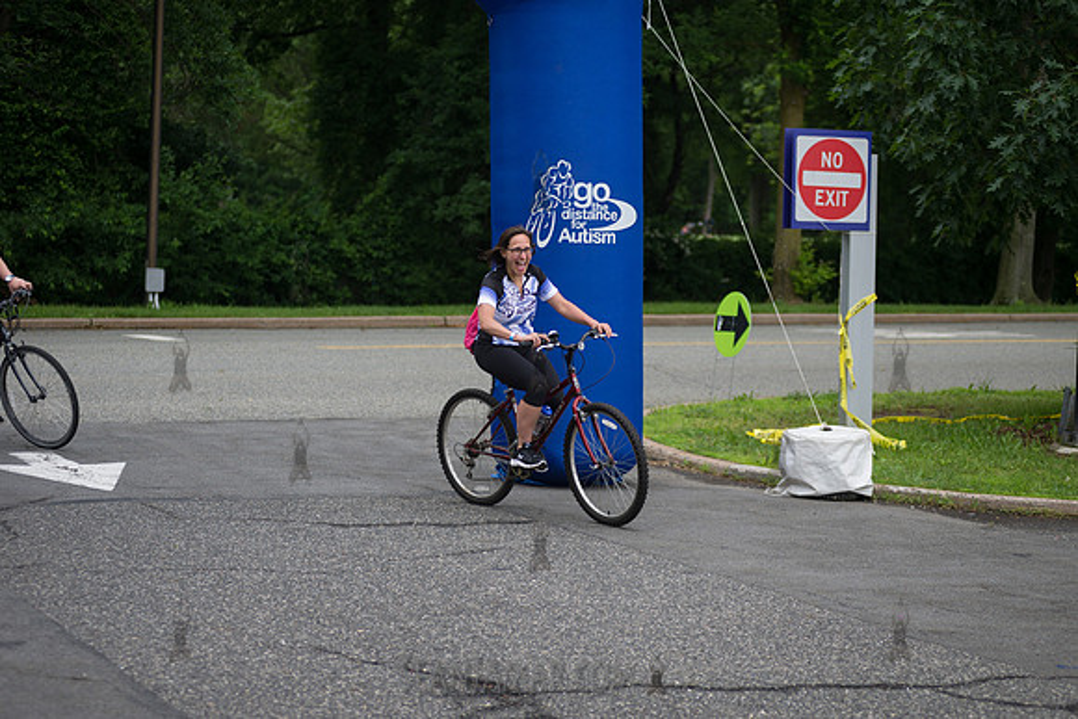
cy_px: 360
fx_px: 2396
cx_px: 539
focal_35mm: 80
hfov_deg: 25.4
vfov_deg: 17.1
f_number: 3.5
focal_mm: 80
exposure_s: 1/800
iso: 200
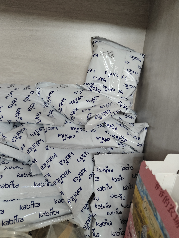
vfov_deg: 71.6
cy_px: 119
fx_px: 165
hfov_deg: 56.8
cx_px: 90
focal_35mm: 24
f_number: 1.8
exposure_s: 1/33
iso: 800
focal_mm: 5.59
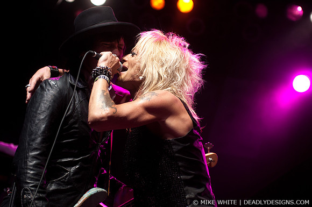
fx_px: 909
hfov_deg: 19.5
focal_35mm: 105
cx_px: 156
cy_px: 104
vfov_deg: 13.0
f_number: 2.8
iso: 800
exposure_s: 1/250
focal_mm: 70
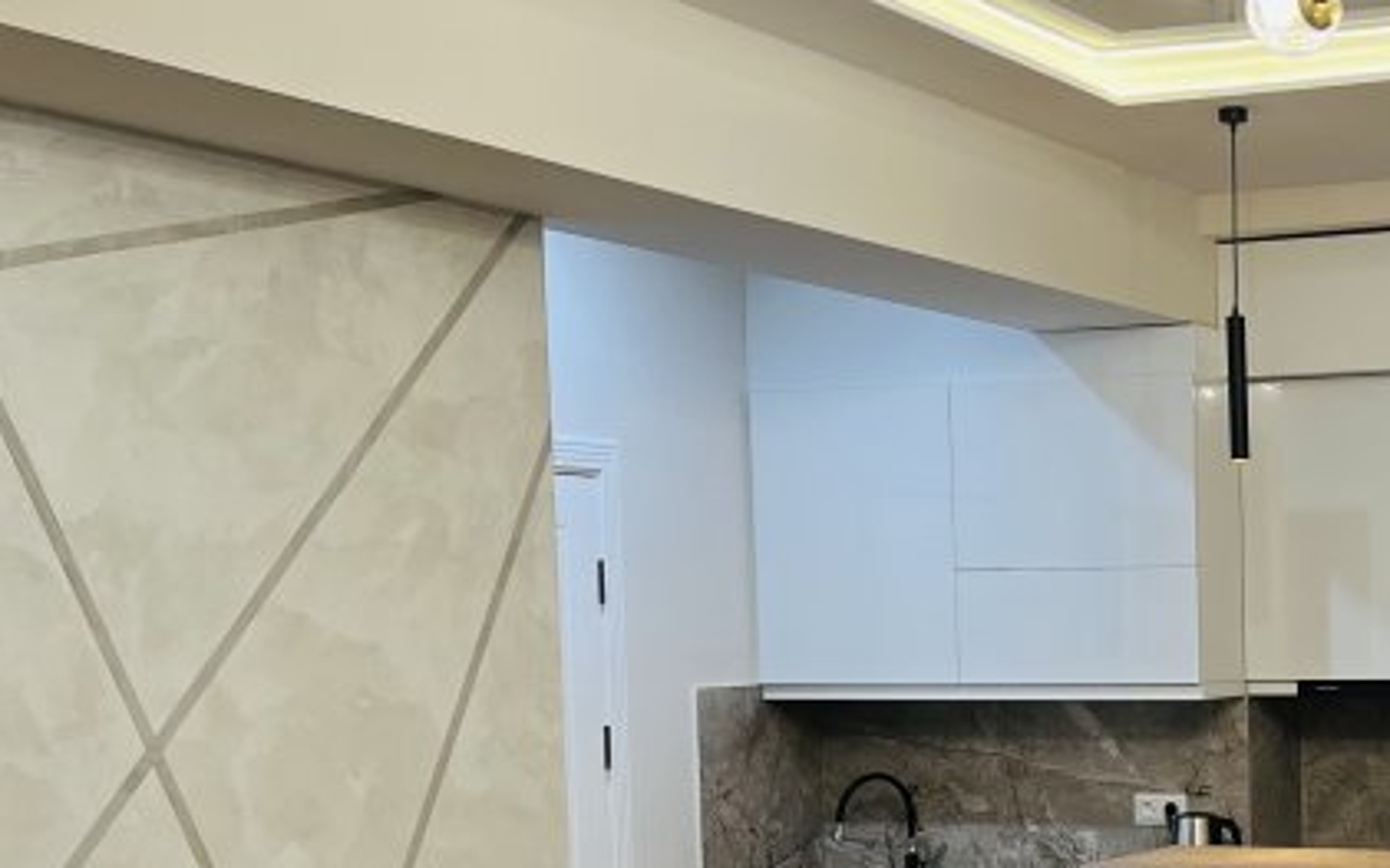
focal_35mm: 67
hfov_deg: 29.1
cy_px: 789
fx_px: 2538
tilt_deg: -4.8
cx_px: 1314
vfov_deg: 19.1
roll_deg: +0.6
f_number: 1.5
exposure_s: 1/100
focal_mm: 5.7
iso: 125
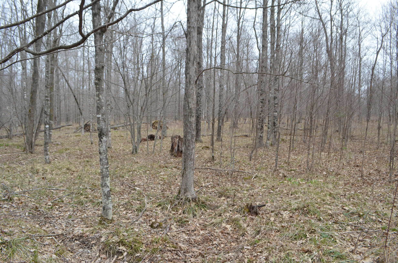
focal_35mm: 27
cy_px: 132
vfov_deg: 47.7
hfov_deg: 67.5
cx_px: 199
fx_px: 298
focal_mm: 18
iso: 200
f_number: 8
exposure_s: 1/250
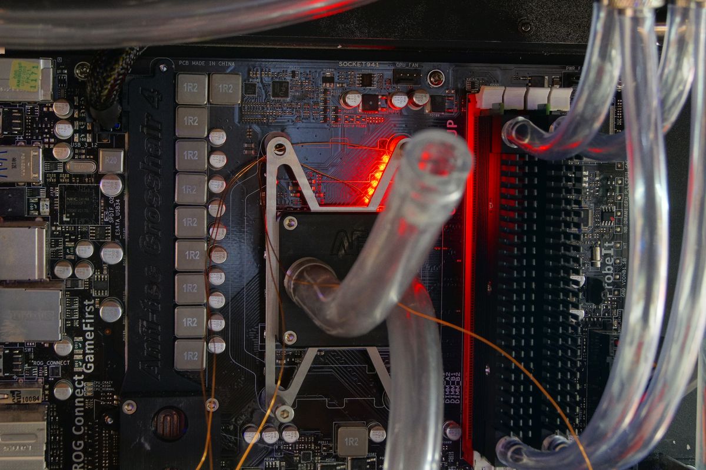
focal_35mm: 82
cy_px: 235
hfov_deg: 24.6
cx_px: 353
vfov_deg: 16.5
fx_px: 1617
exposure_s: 2
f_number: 11
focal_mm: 55
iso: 800
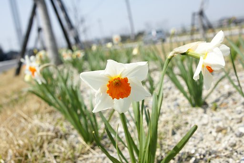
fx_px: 244
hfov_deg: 53.1
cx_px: 122
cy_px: 82
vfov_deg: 36.8
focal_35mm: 36
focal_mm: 24
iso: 100
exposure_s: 1/800
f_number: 4.5
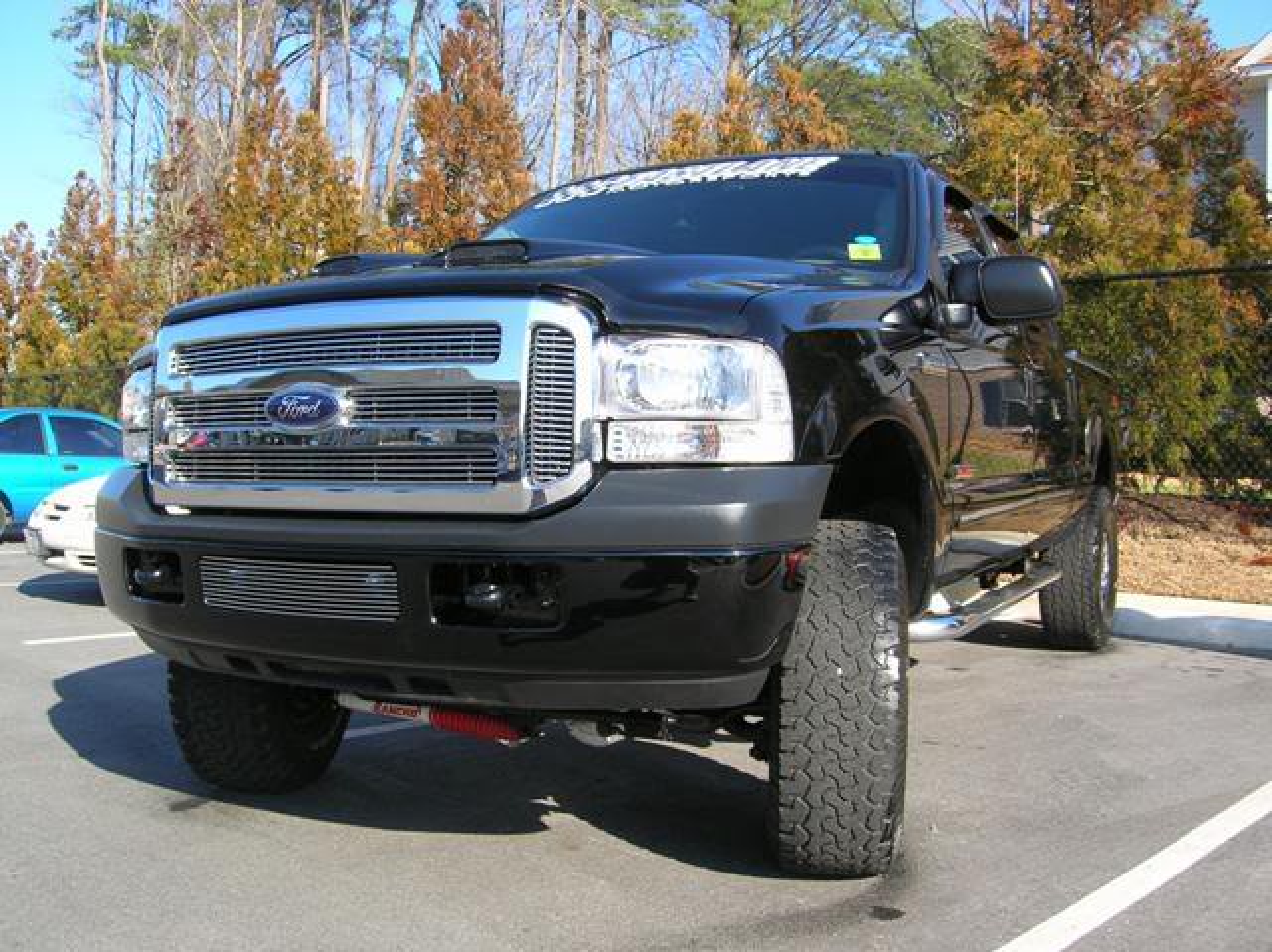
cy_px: 476
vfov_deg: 41.7
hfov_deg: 54.0
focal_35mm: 34
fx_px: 1248
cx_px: 636
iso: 50
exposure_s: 1/181
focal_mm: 5.7
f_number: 4.9
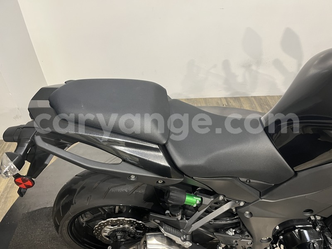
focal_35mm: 26
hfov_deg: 67.3
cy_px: 124
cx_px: 166
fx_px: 249
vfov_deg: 53.1
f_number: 1.6
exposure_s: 1/60
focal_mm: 5.1
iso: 160
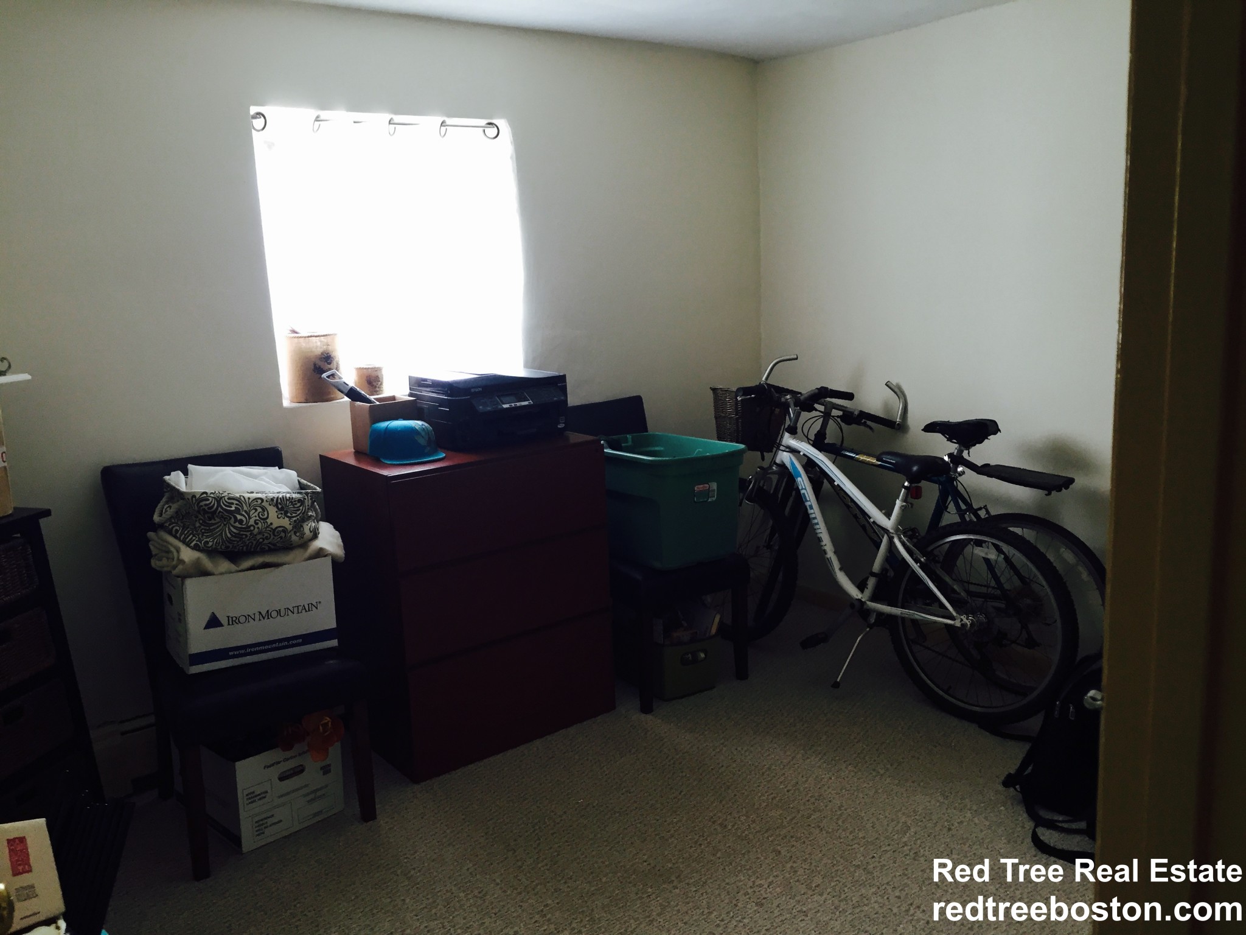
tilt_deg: -11.8
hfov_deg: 61.7
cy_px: 468
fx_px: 1044
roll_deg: +2.6
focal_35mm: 29
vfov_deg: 48.2
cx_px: 623
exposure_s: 1/30
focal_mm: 4.15
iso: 80
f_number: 2.2
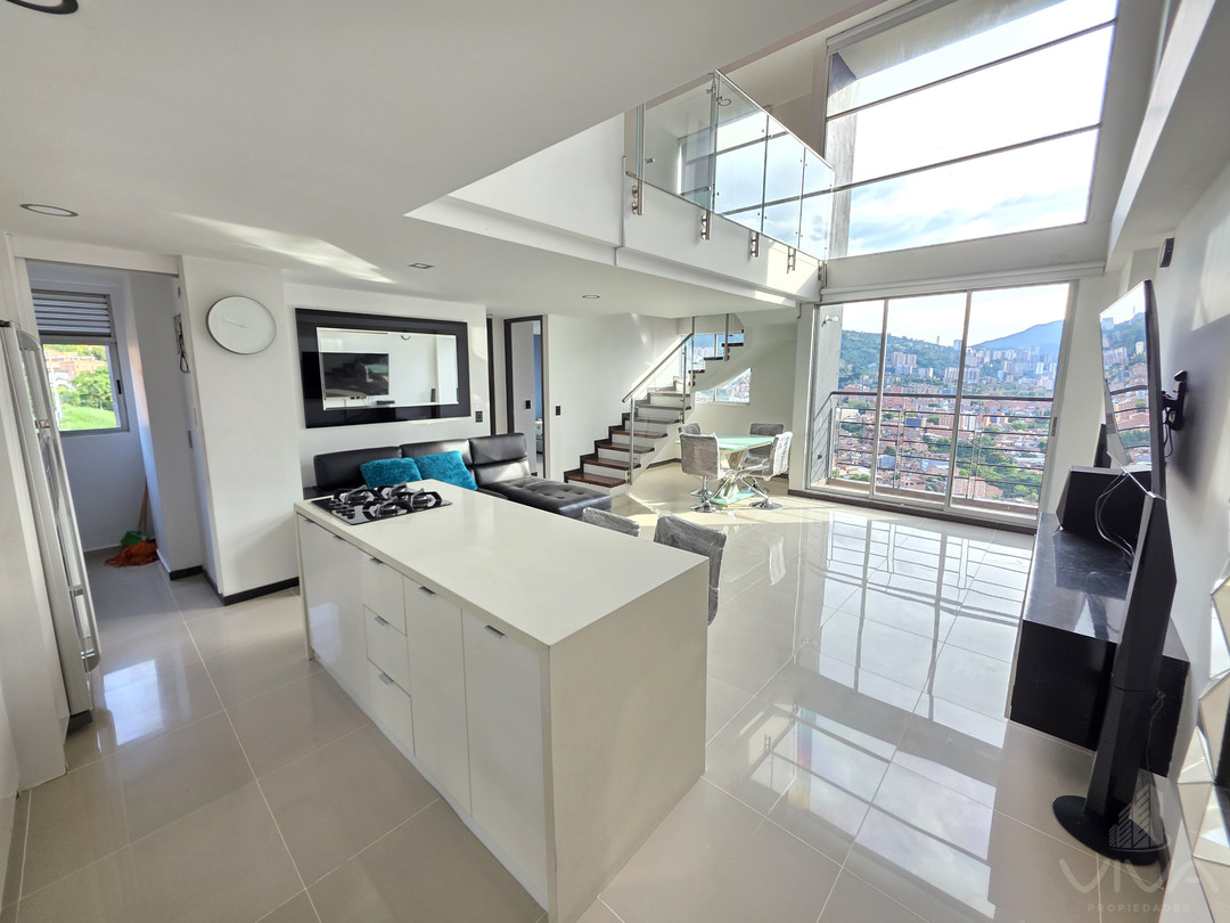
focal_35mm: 13
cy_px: 462
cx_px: 615
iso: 100
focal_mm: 2.2
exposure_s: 1/120
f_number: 1.9
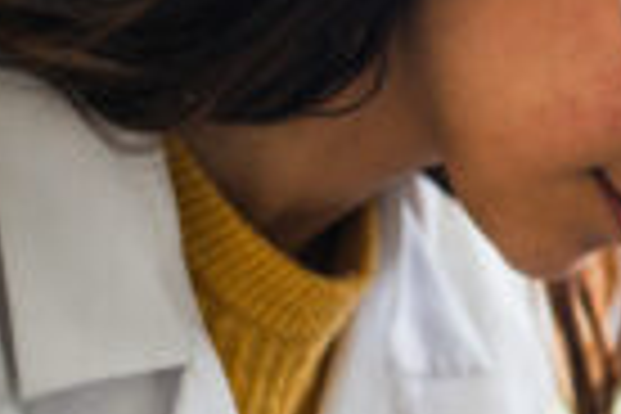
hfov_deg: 15.7
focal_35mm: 121
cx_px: 893
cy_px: 482
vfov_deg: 11.1
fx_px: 2087
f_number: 2
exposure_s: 1/125
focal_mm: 35
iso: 640
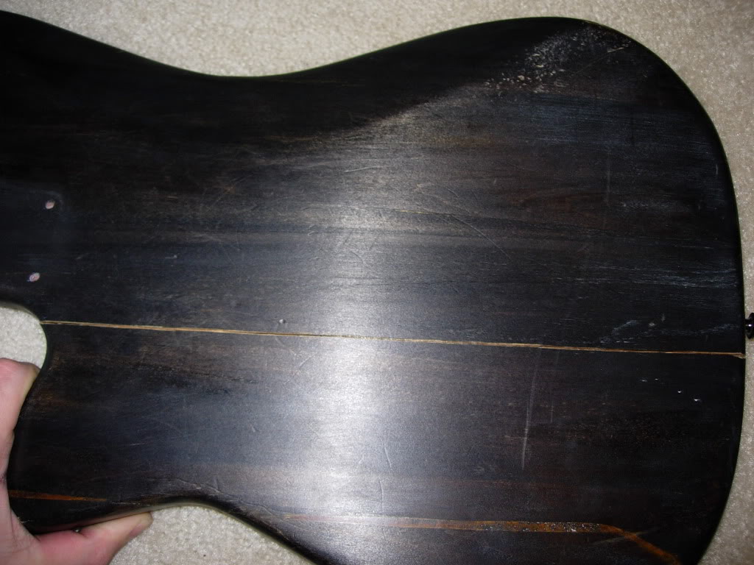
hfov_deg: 49.0
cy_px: 282
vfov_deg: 37.7
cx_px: 377
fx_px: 828
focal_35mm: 38
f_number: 2.8
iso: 79
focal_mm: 7.8
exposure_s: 1/64
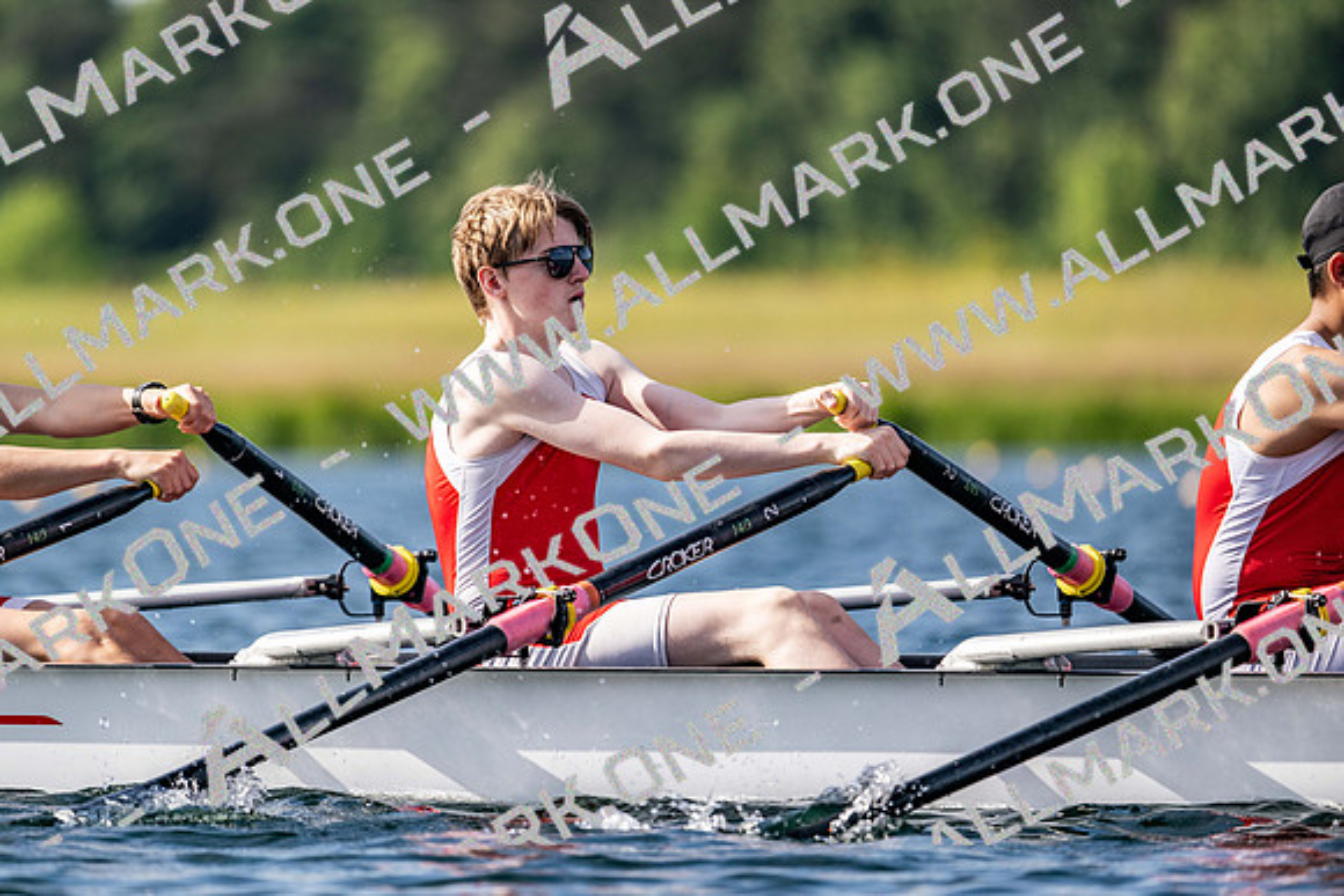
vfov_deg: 3.4
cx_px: 672
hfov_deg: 5.2
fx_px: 14936
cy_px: 448
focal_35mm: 400
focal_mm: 400
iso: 250
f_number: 4.5
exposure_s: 1/2500
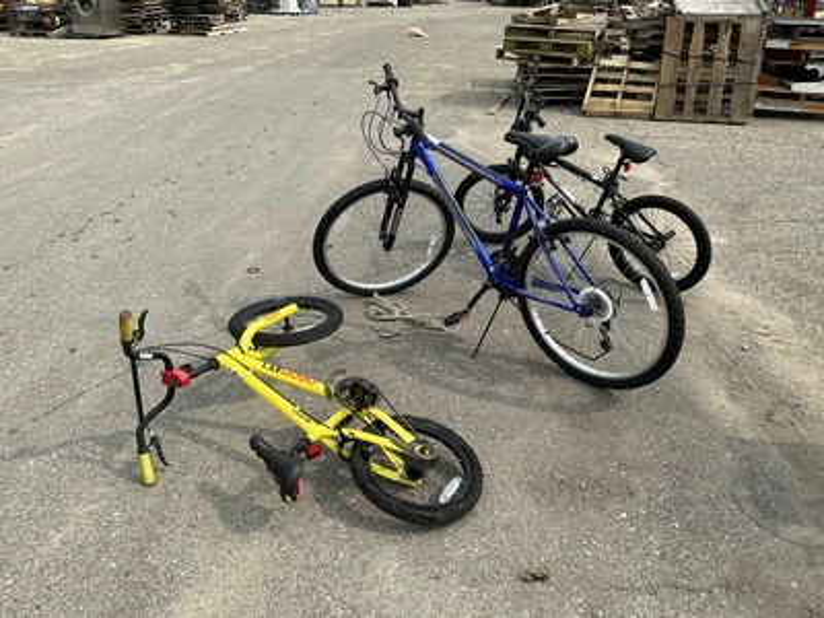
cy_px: 309
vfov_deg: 49.7
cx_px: 412
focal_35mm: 28
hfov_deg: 63.4
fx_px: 667
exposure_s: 1/1377
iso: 25
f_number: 1.8
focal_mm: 3
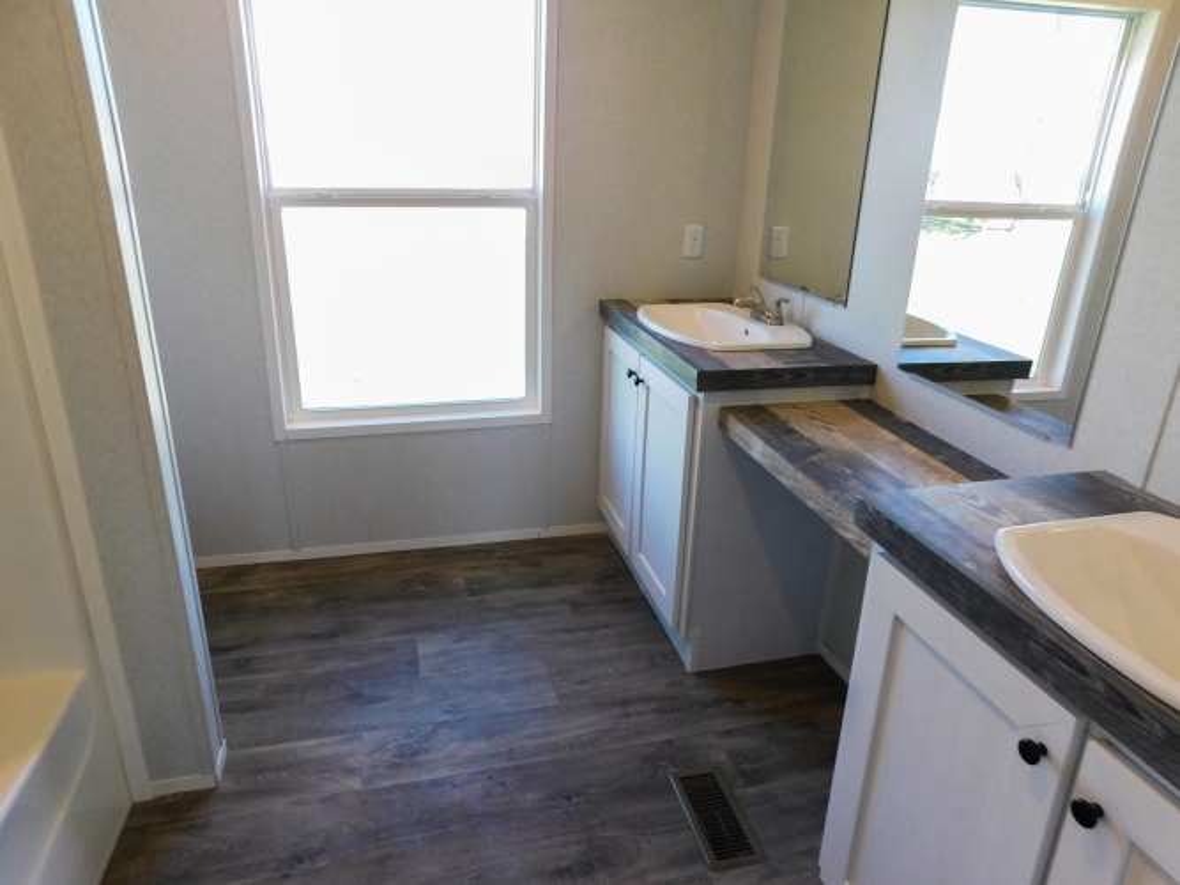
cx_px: 590
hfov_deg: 73.9
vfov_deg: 58.9
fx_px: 784
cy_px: 442
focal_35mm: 23
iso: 125
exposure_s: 1/50
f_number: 3
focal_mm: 4
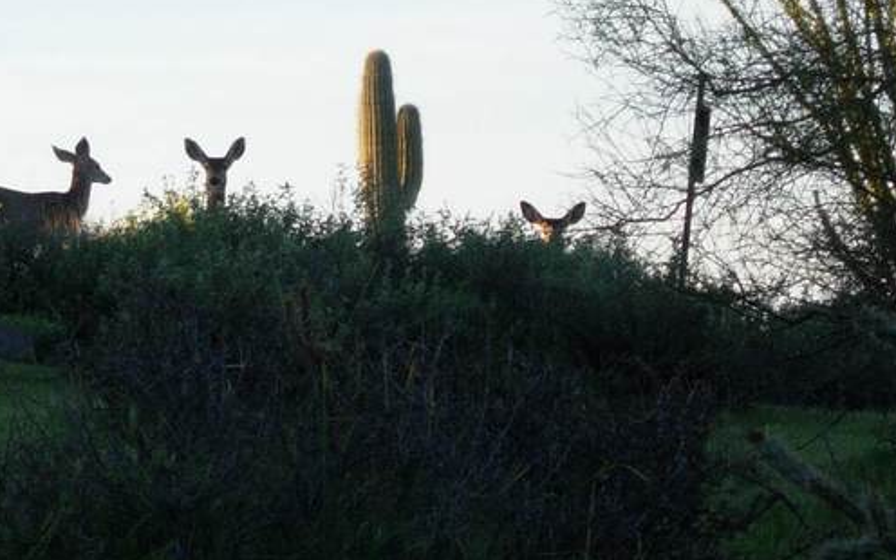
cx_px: 311
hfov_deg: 6.8
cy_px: 163
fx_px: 7545
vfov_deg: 4.2
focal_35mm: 309
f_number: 4.9
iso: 64
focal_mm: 23.4
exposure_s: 1/124
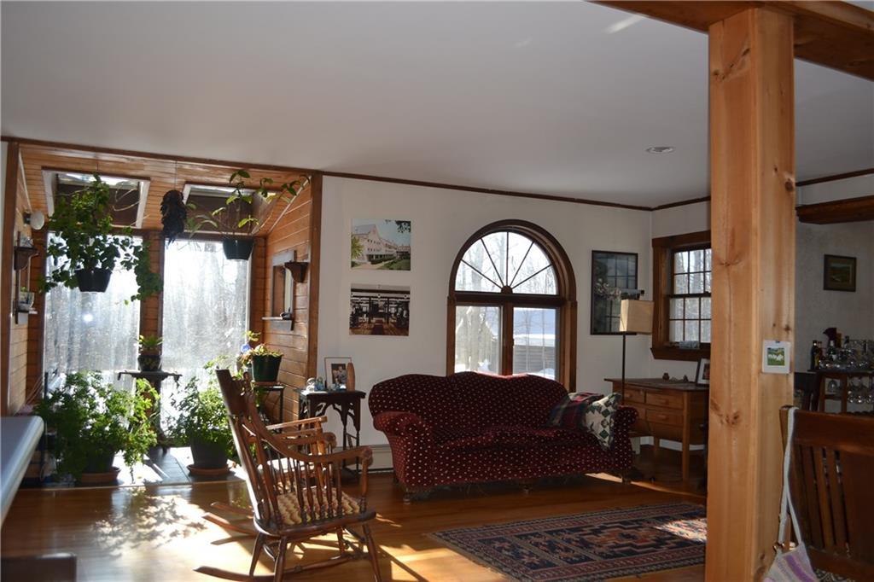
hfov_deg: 61.9
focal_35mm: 30
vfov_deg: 43.6
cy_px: 291
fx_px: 728
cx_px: 437
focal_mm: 20
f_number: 4
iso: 110
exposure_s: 1/125
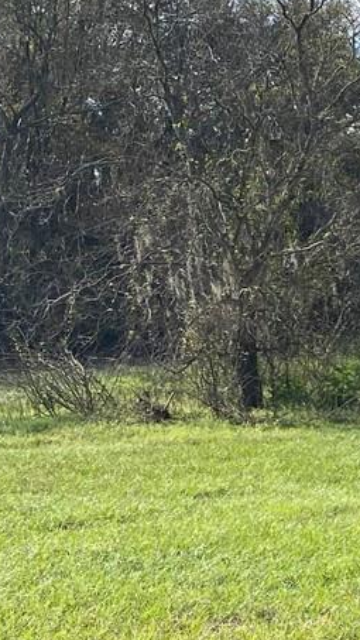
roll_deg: +0.1
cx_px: 685
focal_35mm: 100
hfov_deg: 11.1
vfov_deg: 21.3
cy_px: 432
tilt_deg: -8.3
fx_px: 1696
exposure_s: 1/2358
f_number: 1.8
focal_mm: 4.25
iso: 32
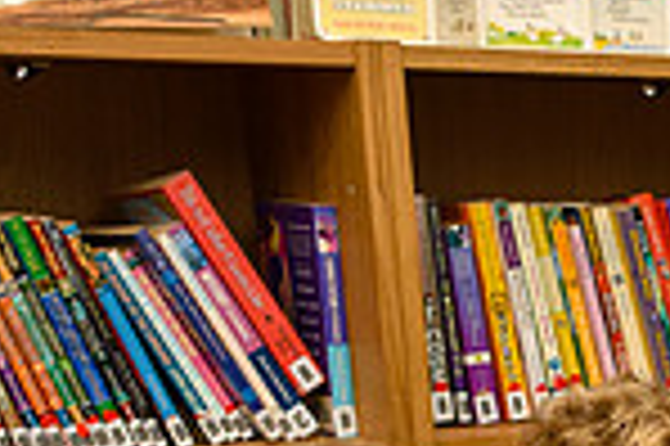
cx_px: 1183
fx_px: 2064
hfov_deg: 15.9
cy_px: 768
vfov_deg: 11.5
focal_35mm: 111
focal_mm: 19
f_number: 7.1
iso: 400
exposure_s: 1/80
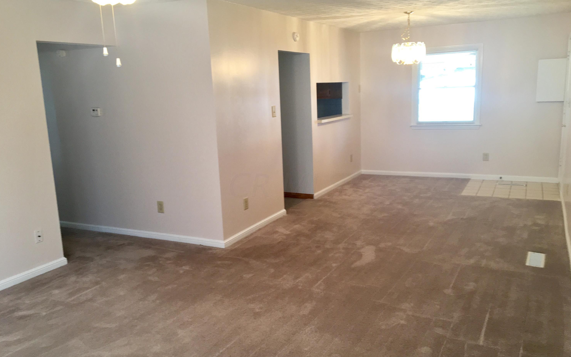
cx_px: 286
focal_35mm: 31
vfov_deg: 40.6
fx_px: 482
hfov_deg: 61.2
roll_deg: +2.5
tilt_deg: -10.6
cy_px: 185
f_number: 2.2
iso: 50
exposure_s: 1/30
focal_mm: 4.15
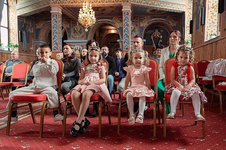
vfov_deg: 43.4
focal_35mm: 30
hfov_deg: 61.4
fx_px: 189
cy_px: 69
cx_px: 133
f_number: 3.5
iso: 1600
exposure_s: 1/125
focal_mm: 24
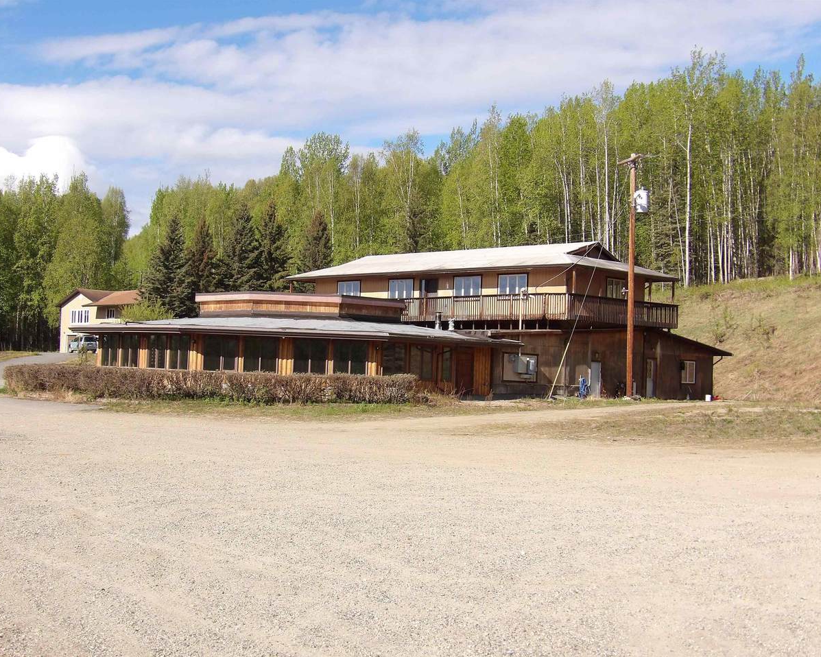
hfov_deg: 38.8
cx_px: 388
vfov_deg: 31.5
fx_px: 1167
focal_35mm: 48
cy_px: 328
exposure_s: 1/699
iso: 100
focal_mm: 8.2
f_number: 3.8
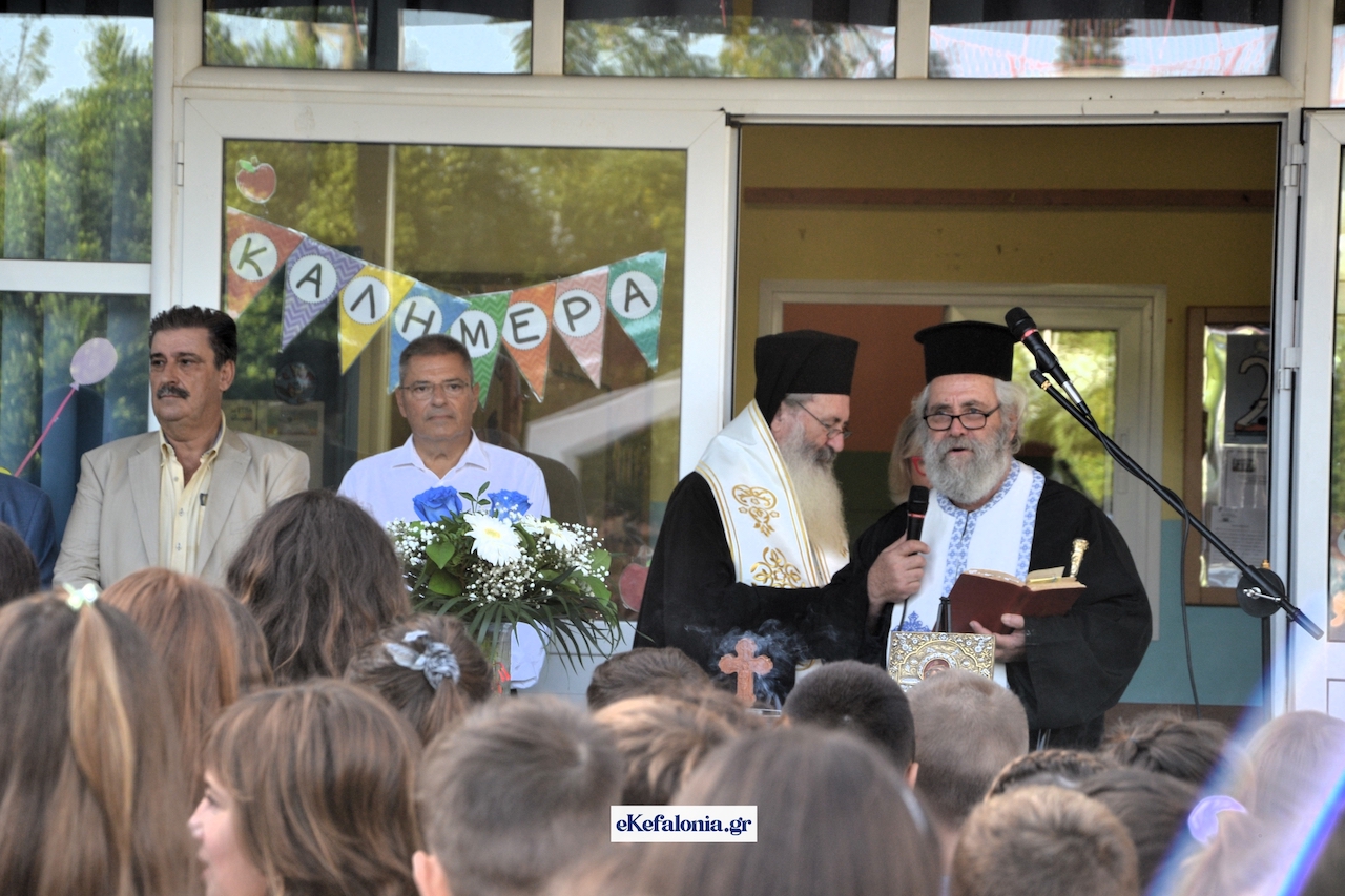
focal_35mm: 112
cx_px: 672
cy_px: 448
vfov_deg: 12.2
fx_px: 4184
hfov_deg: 18.3
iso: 360
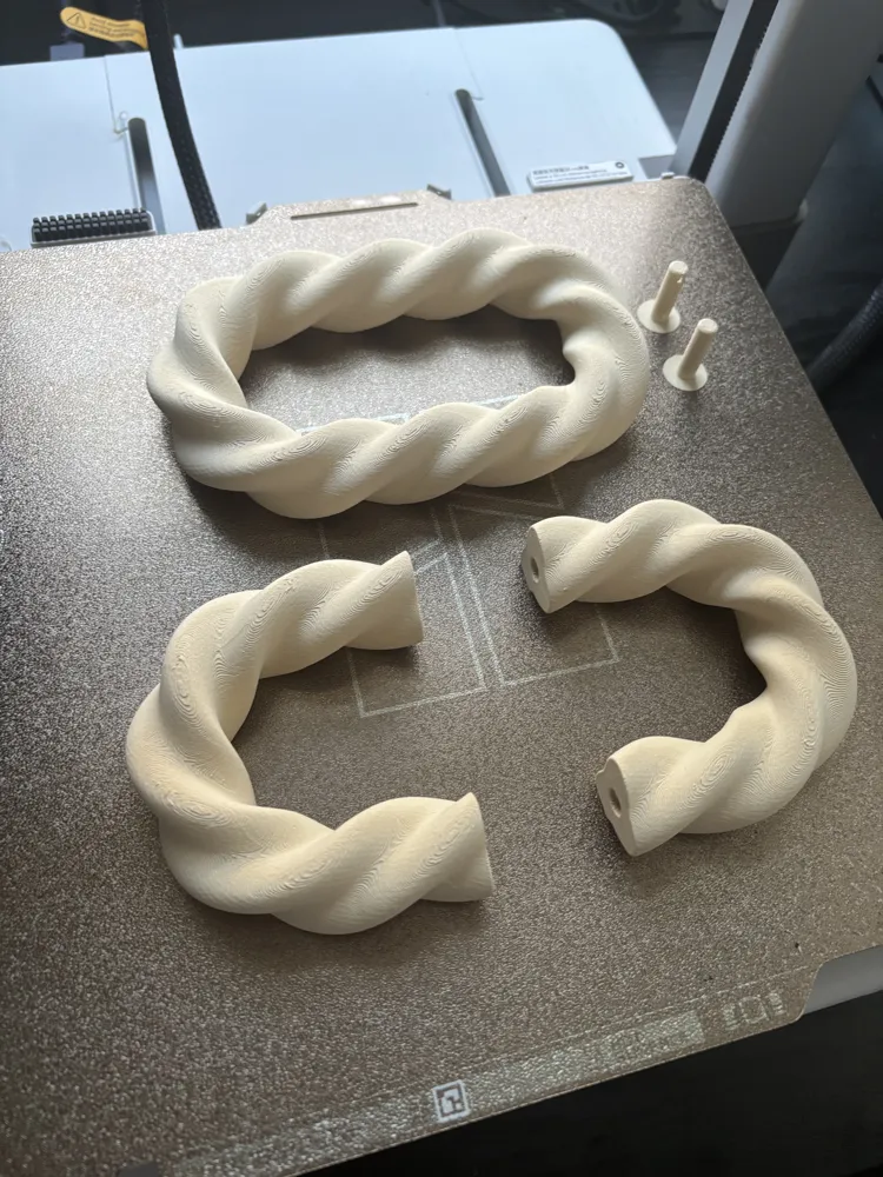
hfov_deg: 53.1
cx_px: 442
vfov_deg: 67.3
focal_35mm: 26
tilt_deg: -62.7
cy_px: 588
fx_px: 884
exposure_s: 1/60
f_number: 1.6
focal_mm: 5.96
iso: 200
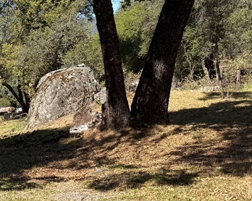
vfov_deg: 22.0
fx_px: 514
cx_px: -55
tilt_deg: -8.4
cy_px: 149
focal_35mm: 69
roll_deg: +0.0
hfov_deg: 24.7
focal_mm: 6.76
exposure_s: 1/2703
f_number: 1.78
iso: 80
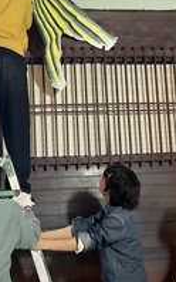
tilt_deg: +9.7
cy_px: 100
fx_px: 475
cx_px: 88
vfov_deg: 32.7
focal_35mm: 62
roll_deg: +1.9
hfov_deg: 21.0
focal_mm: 3
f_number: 1.8
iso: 250
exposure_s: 1/40
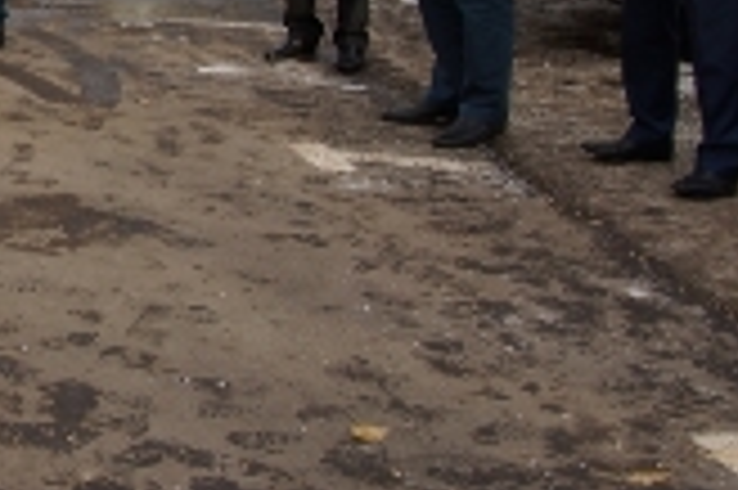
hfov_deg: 22.7
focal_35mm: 82
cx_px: -153
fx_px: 1679
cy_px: -110
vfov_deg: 15.9
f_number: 6.3
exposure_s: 1/160
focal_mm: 20
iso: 125
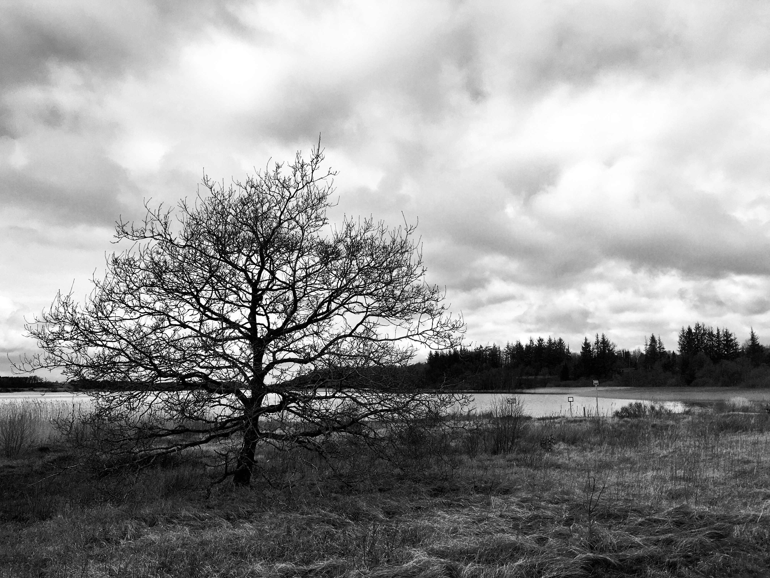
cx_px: 385
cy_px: 289
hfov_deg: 61.7
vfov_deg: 48.2
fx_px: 645
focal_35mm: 29
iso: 25
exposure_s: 1/1282
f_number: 2.2
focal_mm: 4.15
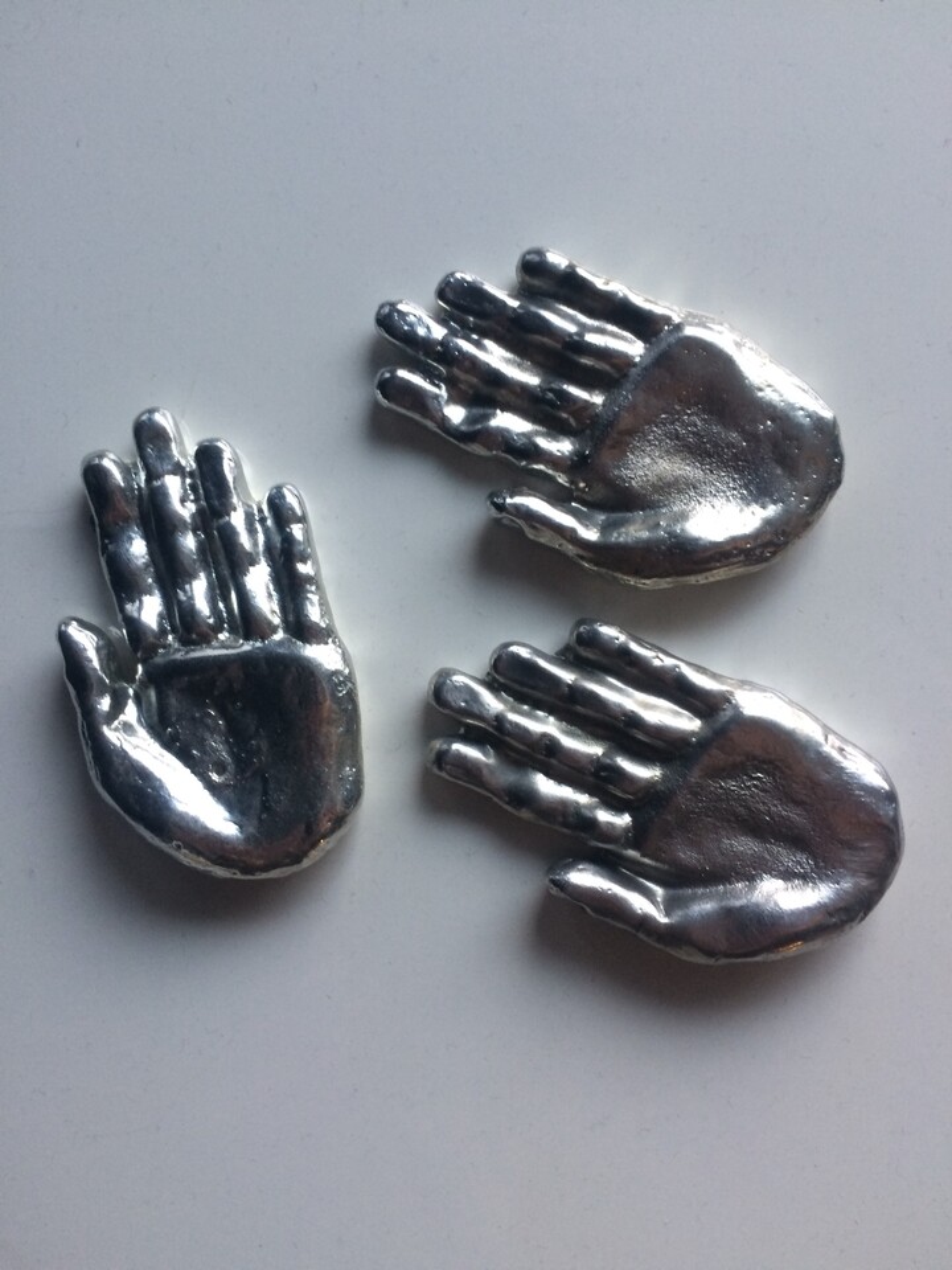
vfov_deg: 61.7
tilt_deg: -88.8
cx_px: 476
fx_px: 1063
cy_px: 635
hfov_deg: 48.2
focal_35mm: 29
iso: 125
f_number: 2.2
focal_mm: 4.15
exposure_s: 1/33
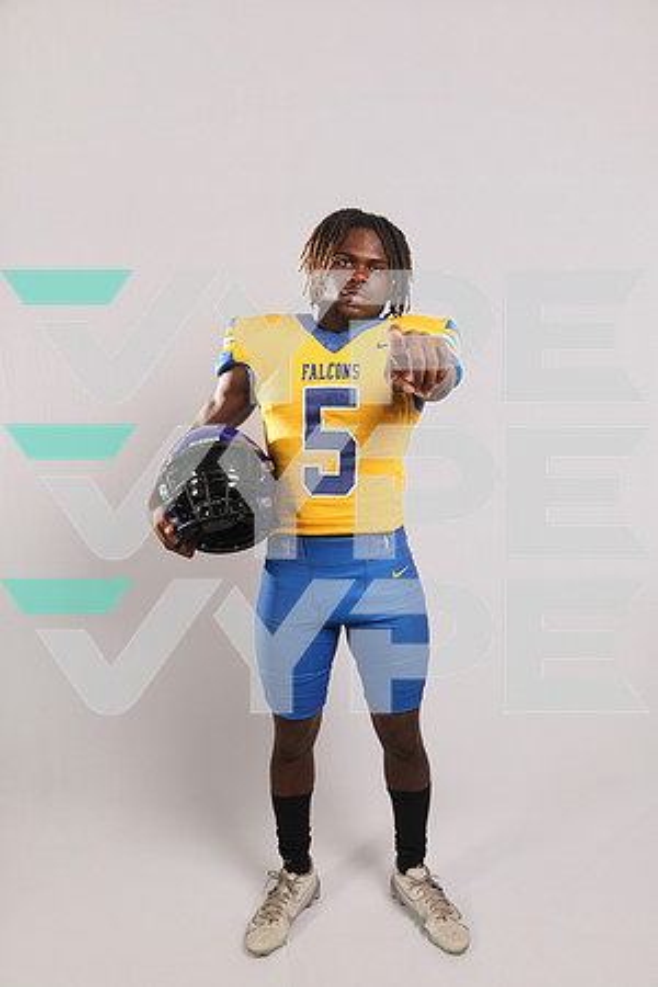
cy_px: 494
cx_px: 329
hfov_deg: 53.1
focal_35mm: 24
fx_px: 658
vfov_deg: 73.7
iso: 200
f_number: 7.1
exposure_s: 1/100
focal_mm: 24
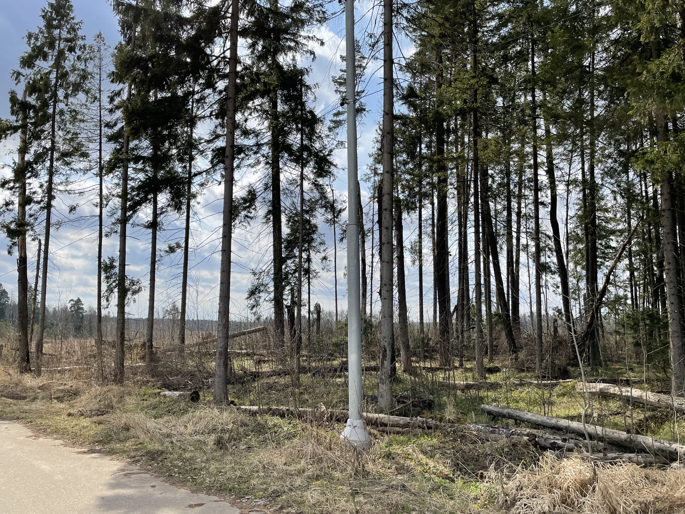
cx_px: 342
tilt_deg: +7.5
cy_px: 257
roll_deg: -0.8
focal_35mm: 26
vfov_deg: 53.1
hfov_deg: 67.3
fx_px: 515
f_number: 1.6
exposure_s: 1/4831
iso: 32
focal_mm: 4.2
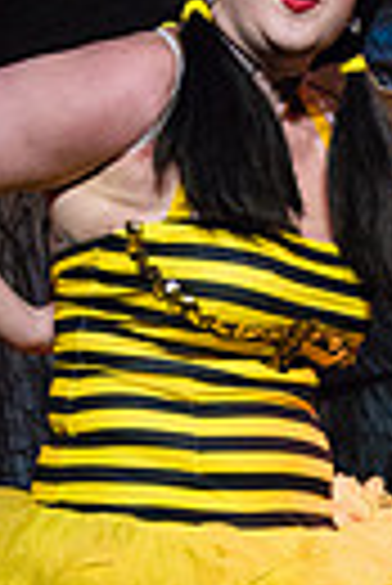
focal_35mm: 107
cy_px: 598
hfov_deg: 12.7
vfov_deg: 18.5
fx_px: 1743
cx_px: 378
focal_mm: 31
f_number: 2.8
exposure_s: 1/400
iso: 5000
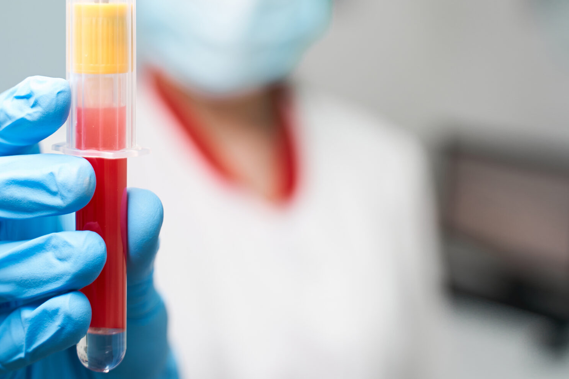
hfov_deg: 26.6
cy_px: 71
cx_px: 242
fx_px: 1201
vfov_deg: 17.8
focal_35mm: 76
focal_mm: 44
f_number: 2.8
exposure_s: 1/100
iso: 250
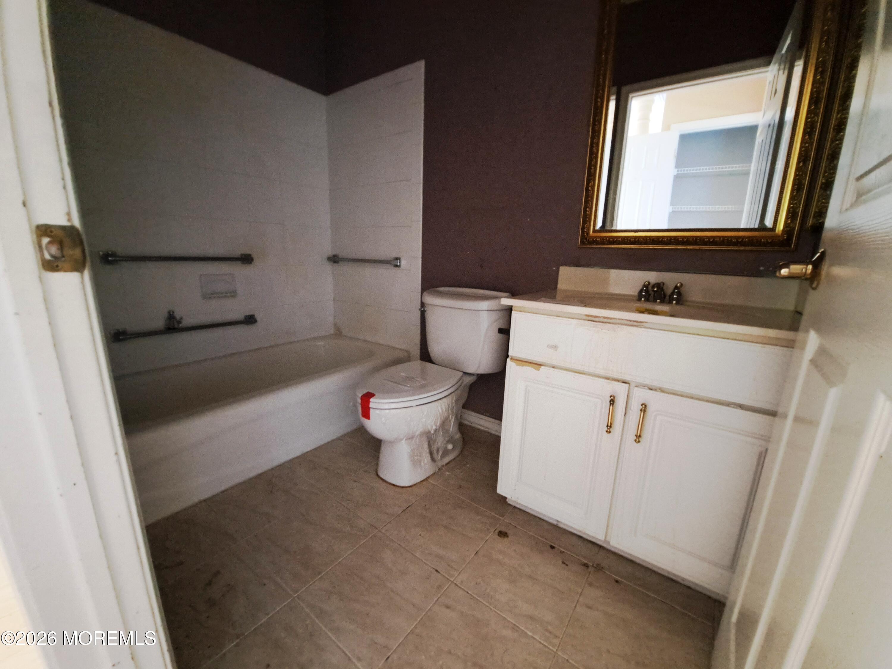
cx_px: 446
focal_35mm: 13
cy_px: 334
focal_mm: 1.74
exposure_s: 1/17
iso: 800
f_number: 2.2
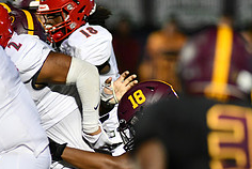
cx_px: 100
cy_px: 121
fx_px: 5158
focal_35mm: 736
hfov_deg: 2.8
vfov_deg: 1.9
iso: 2800
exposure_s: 1/1000
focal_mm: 300
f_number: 2.8
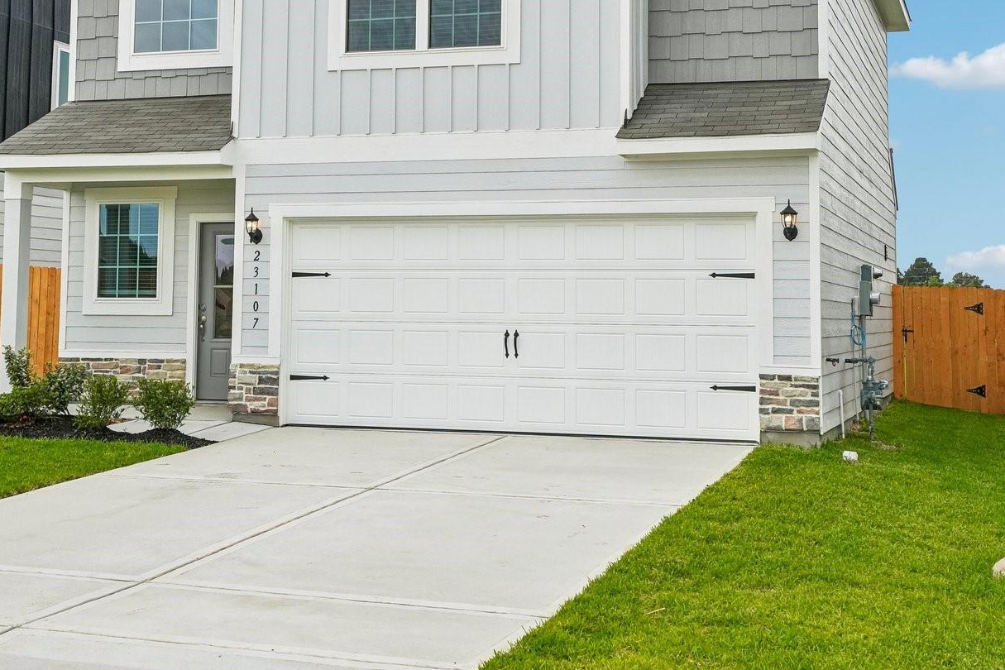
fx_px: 1647
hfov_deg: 33.9
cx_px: 432
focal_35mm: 59
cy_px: 134
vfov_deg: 22.7
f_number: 8
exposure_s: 1/1000
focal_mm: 35
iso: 400
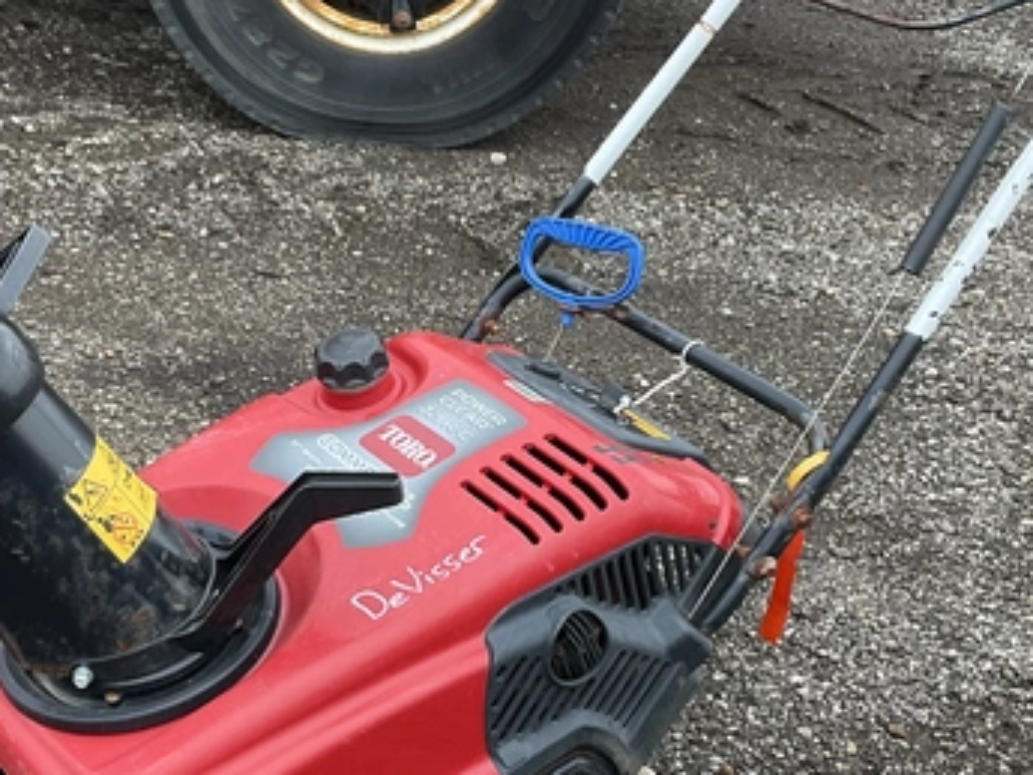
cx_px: 446
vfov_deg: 23.2
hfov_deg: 30.7
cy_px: 492
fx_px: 1881
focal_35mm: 63
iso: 32
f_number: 1.8
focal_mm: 3
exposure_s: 1/122
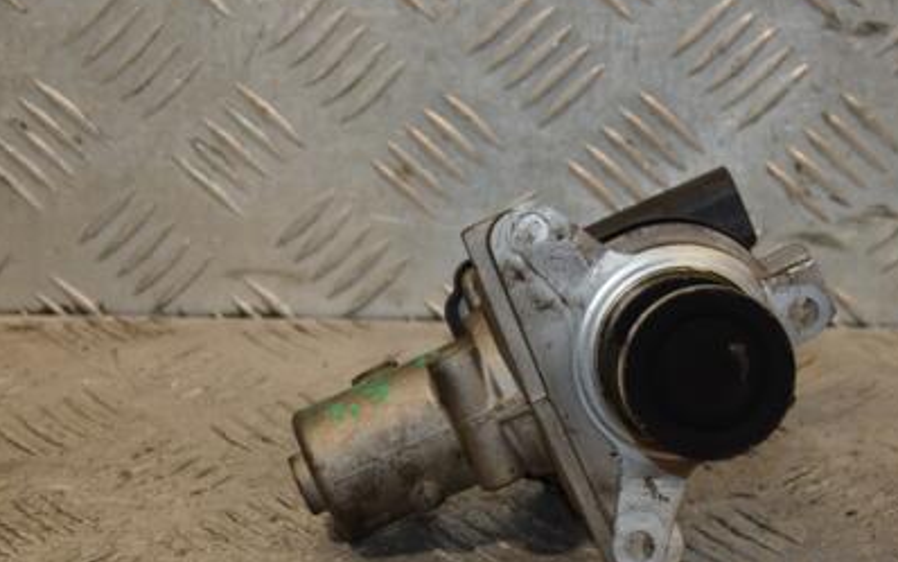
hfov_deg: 20.0
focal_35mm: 104
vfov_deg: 12.6
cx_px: 560
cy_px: 278
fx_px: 2540
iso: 800
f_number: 5
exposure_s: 1/200
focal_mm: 45
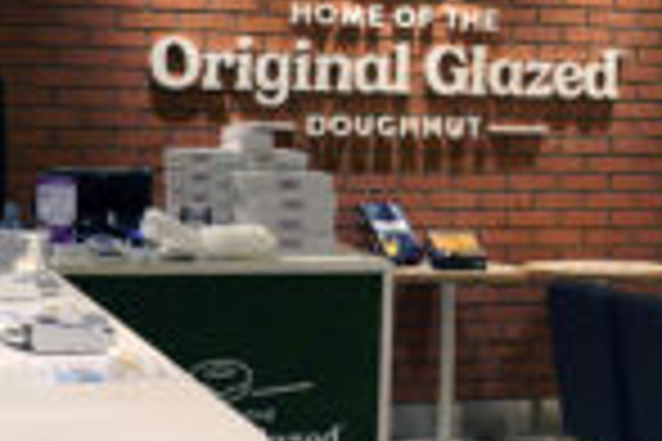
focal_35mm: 103
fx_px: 1894
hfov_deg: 19.4
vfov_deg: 13.1
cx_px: 603
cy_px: -14
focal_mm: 28
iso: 250
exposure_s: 1/160
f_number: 4
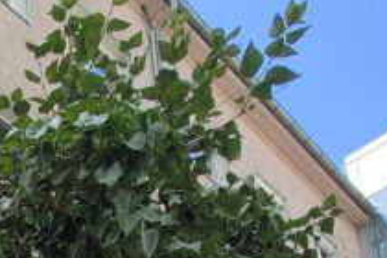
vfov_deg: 14.7
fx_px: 623
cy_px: 620
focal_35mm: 58
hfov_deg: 26.3
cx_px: -177
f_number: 2.2
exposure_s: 1/460
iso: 50
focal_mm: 2.2
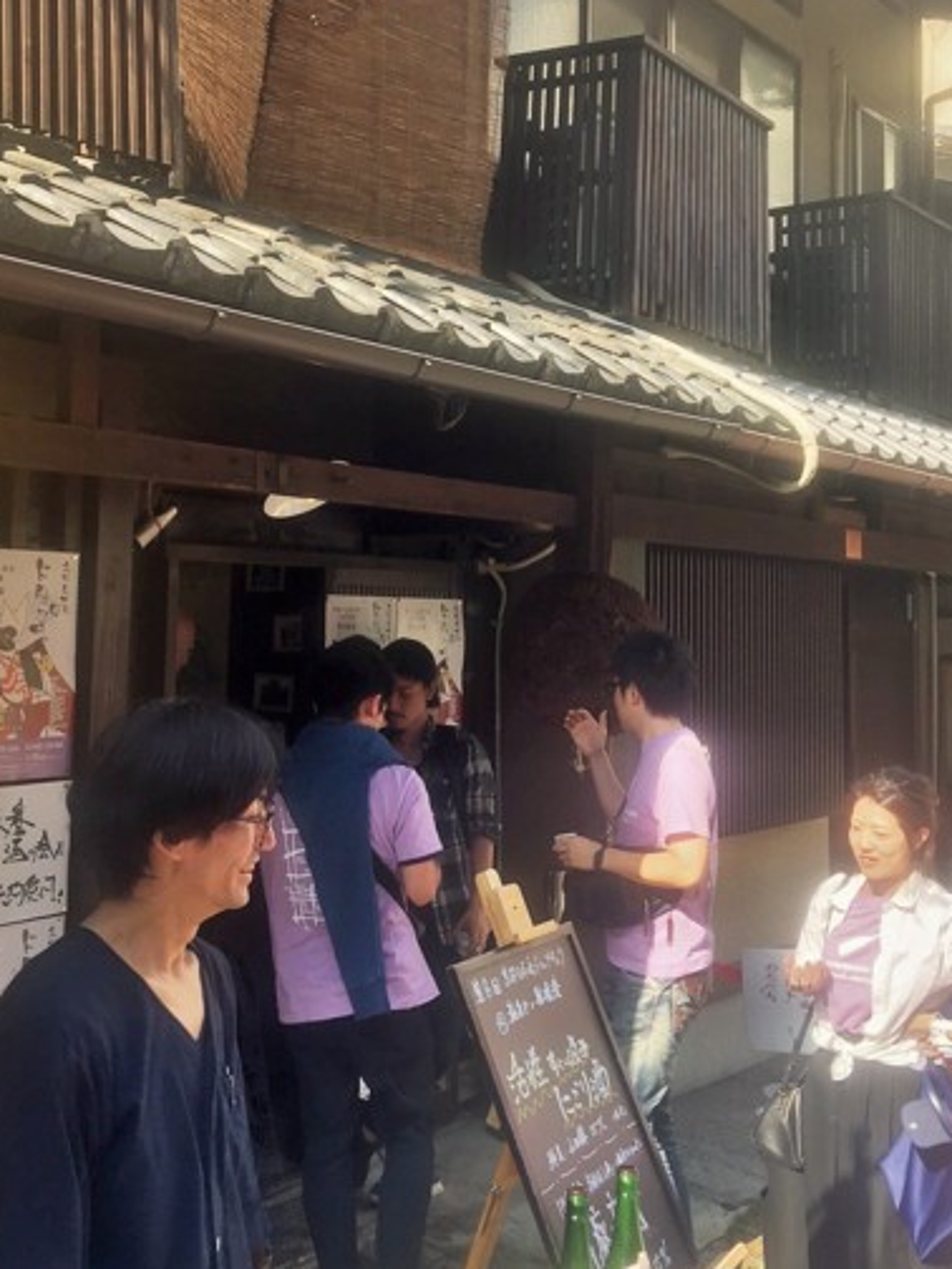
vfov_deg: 41.1
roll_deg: +0.2
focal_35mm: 46
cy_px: 511
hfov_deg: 31.5
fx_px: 1687
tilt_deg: +1.3
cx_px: 436
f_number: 2.2
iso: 25
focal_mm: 4.15
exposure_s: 1/346
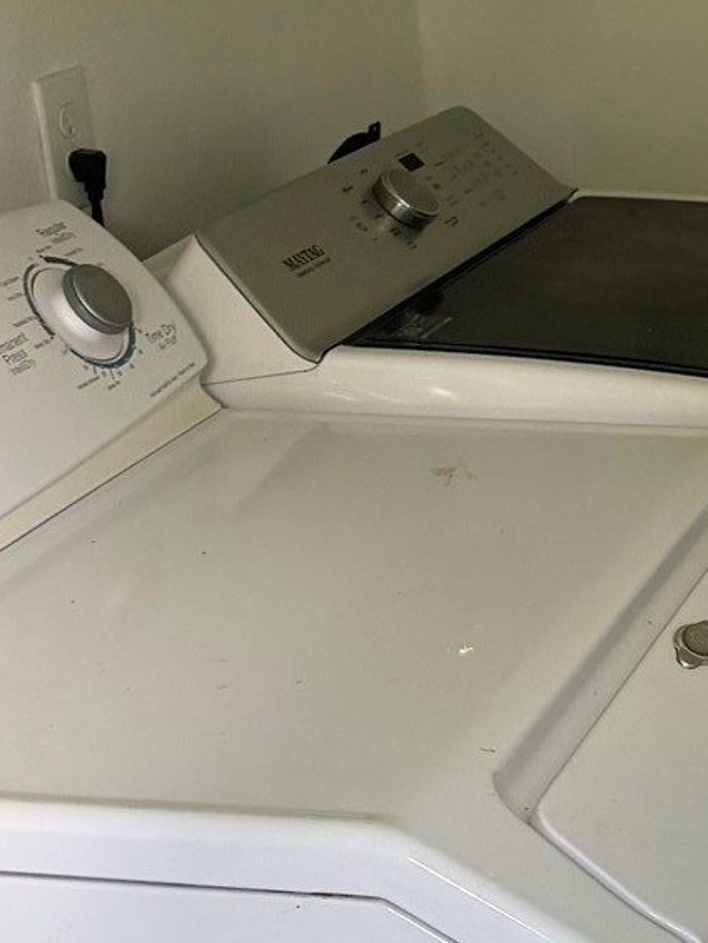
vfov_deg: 22.5
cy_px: 454
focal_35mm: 87
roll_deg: +1.8
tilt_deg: -17.5
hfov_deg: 16.2
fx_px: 2372
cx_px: 900
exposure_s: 1/65
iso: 200
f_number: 1.78
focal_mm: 6.76
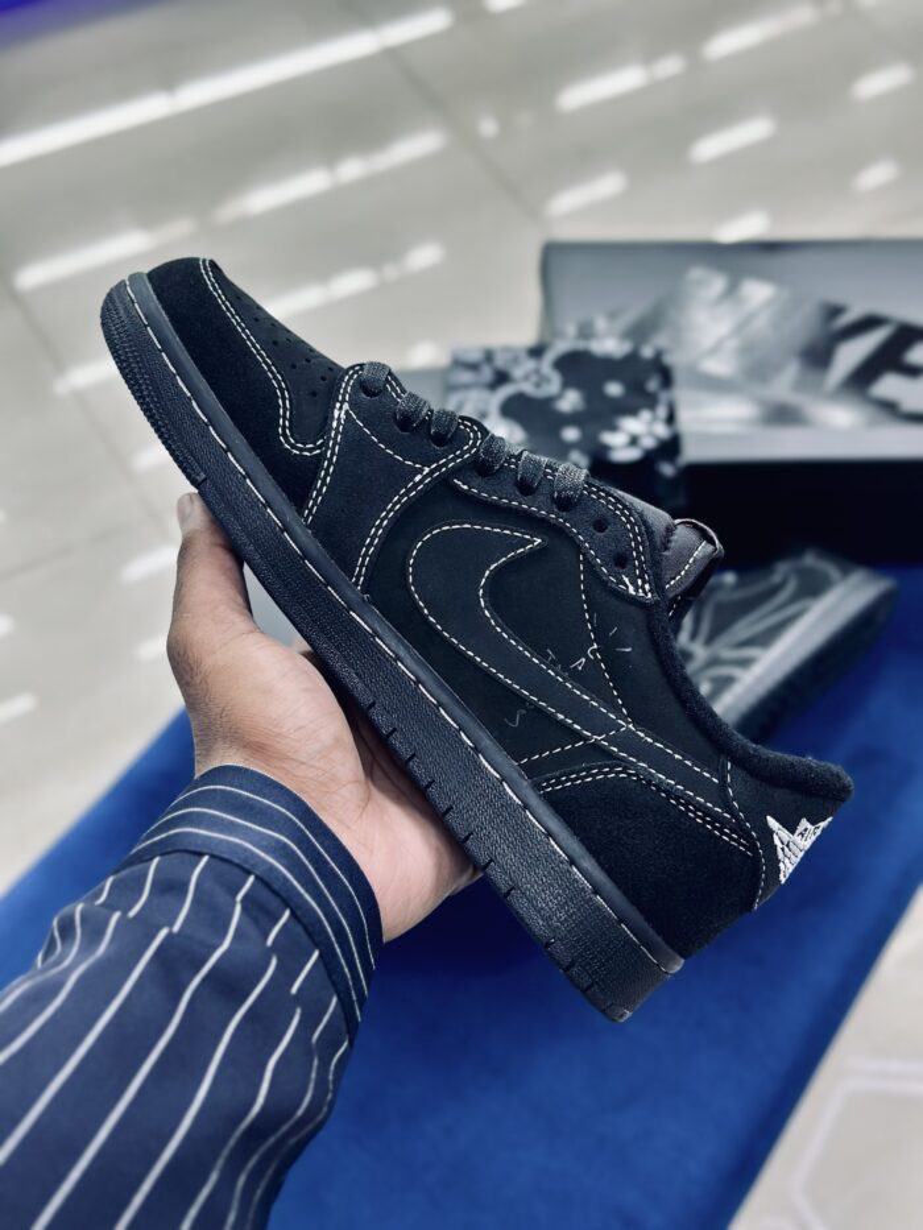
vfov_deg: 39.7
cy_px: 615
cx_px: 462
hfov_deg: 30.3
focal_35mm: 48
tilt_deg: -52.8
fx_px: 1706
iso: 100
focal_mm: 6.86
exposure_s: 1/100
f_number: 1.78
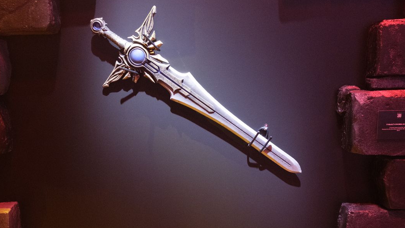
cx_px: 180
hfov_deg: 52.7
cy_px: 147
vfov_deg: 31.0
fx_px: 408
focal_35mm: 38
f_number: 4
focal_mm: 17.7
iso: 6400
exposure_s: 1/25
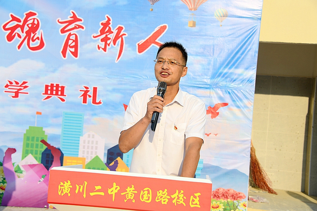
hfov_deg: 32.4
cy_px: 106
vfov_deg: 21.9
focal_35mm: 62
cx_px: 158
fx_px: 546
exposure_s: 1/160
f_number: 6.3
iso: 64
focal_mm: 62
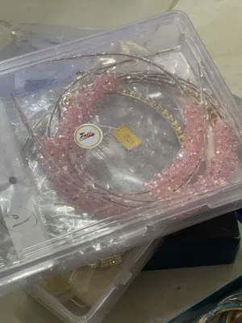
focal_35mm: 64
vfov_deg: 30.3
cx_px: 121
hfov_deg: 22.9
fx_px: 597
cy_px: 162
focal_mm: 7.5
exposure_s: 1/33
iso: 160
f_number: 2.2
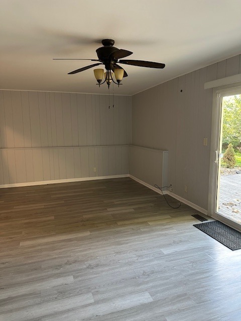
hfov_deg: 56.8
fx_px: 223
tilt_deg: -6.6
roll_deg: -0.3
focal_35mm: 24
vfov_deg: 71.6
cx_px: 120
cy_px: 160
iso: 250
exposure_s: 1/60
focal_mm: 6.86
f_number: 1.78
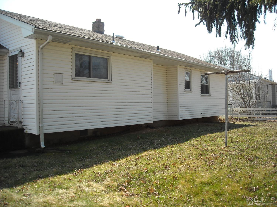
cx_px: 138
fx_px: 280
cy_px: 104
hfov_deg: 52.6
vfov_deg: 40.7
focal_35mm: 35
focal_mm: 5.7
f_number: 2.8
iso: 64
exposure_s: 1/478
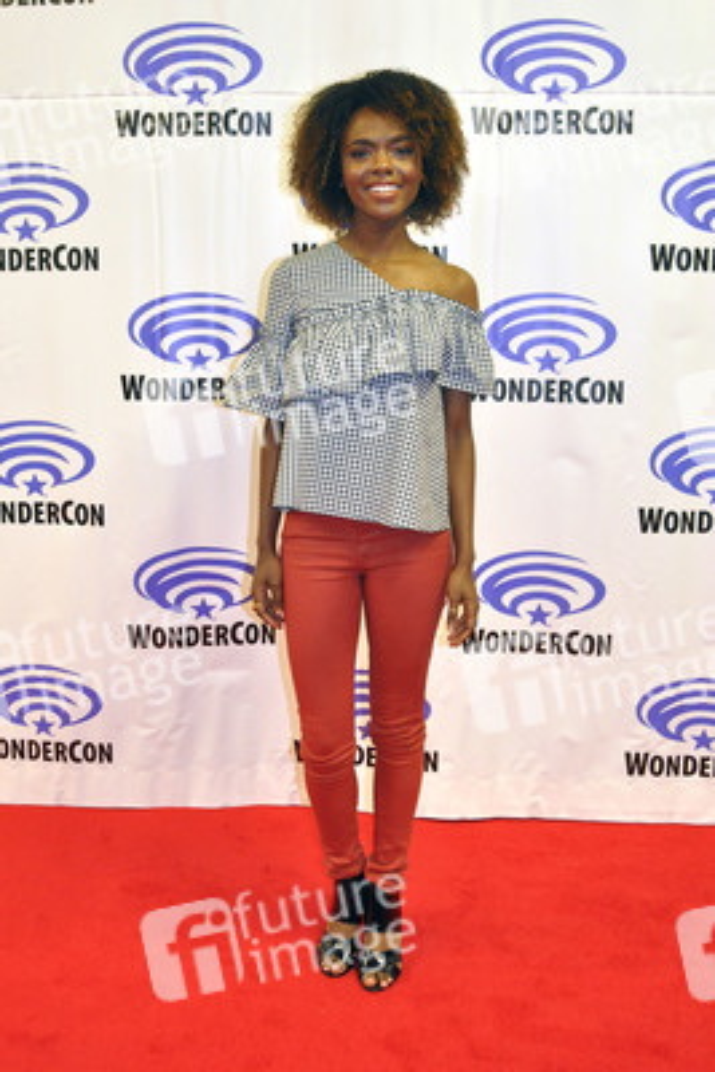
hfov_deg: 36.9
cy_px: 536
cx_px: 358
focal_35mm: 36
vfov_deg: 53.1
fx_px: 1071
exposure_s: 1/60
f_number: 4.5
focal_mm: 24
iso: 1000
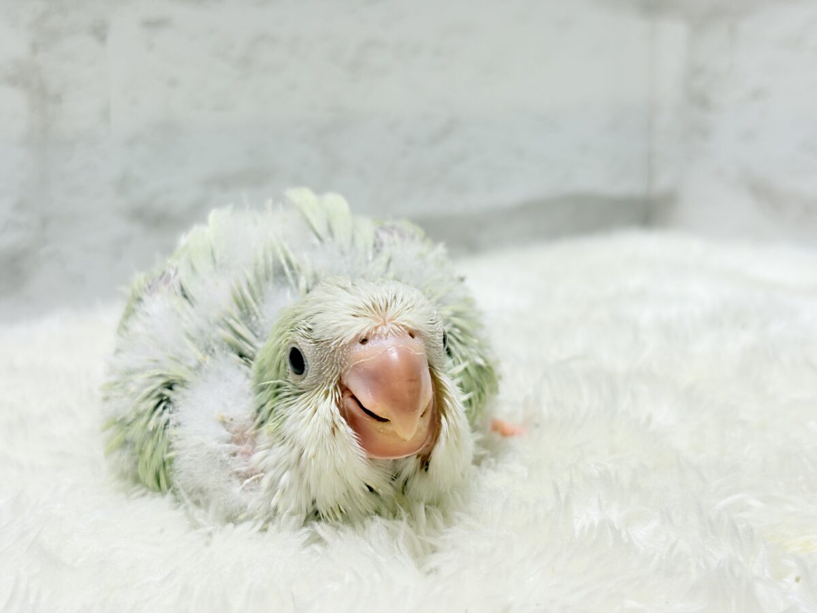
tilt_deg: -11.5
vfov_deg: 28.0
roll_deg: +2.0
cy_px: 306
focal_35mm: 52
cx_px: 408
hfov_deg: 36.8
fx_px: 1227
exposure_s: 1/50
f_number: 1.6
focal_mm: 5.96
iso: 40
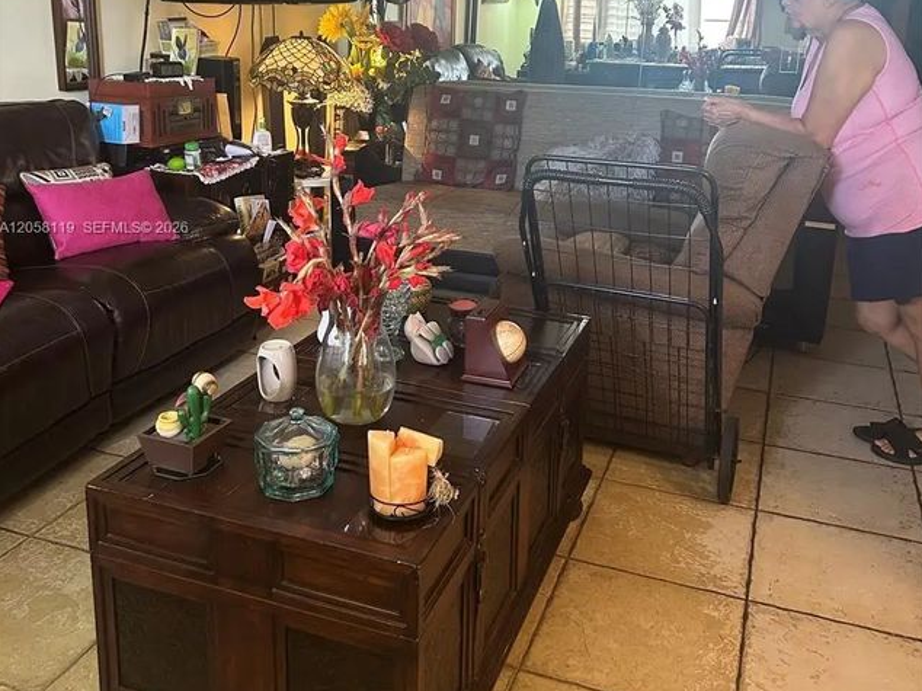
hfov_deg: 52.6
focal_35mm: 35
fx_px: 932
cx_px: 462
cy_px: 229
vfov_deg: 40.2
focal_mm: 5.7
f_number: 1.5
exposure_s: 1/60
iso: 200
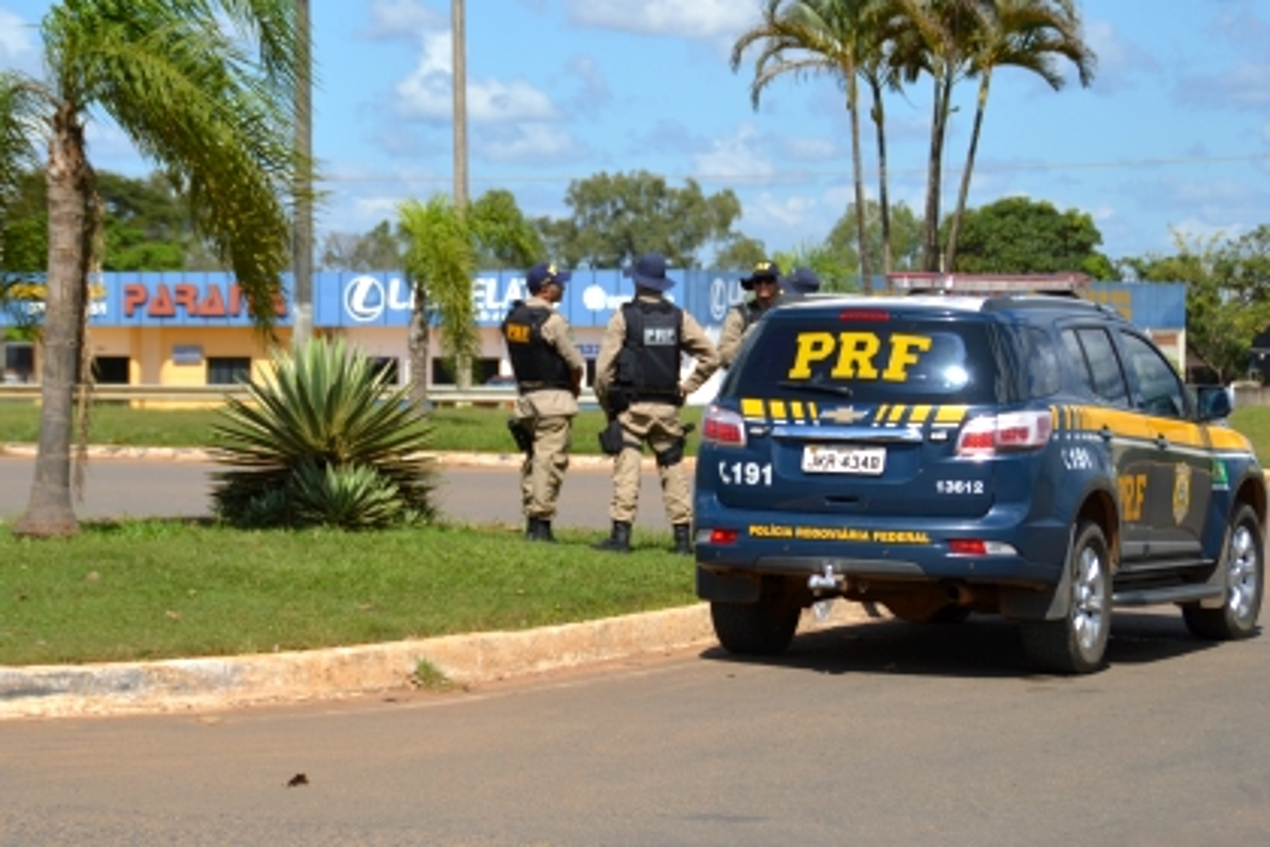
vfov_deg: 13.0
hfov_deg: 19.5
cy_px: 424
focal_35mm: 105
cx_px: 635
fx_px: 3704
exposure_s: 1/800
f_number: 7.1
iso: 100
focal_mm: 70
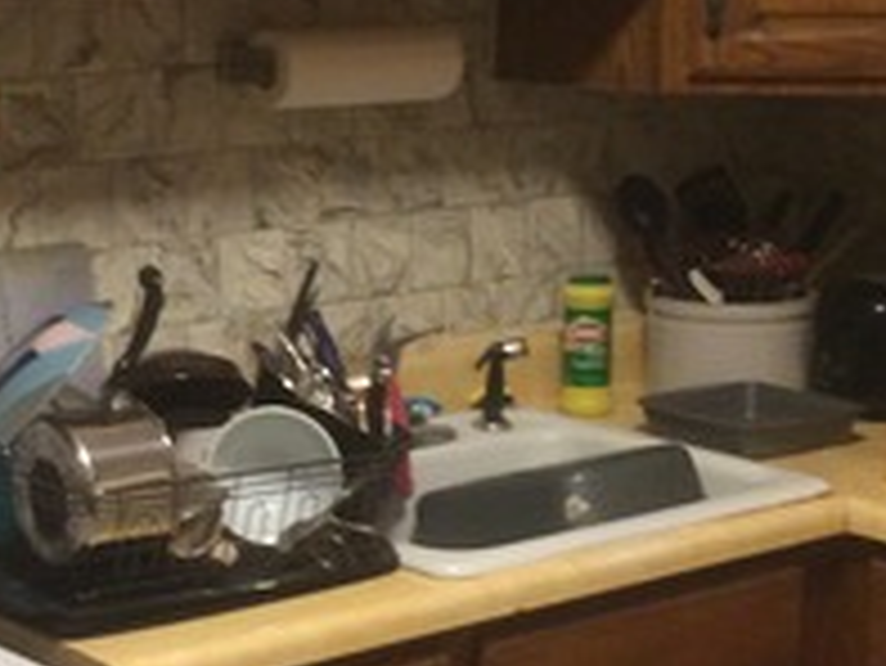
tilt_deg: -11.6
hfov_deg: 20.6
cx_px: 175
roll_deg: +1.5
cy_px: 351
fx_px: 2407
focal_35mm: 94
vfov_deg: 15.7
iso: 250
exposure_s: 1/30
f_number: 2.2
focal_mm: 4.15
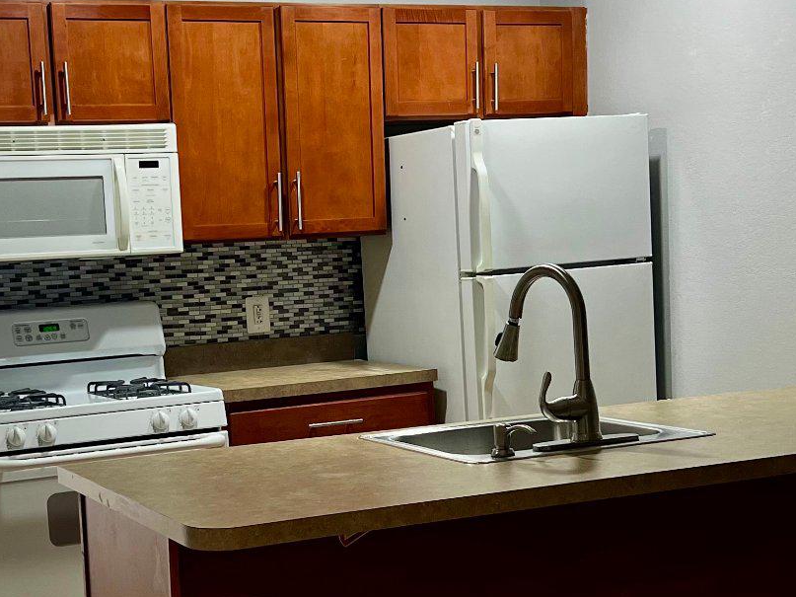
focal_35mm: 66
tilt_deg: -7.7
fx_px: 1517
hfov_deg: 29.3
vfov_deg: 22.1
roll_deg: +3.0
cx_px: 312
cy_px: 419
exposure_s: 1/120
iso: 125
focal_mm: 5.7
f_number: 1.5
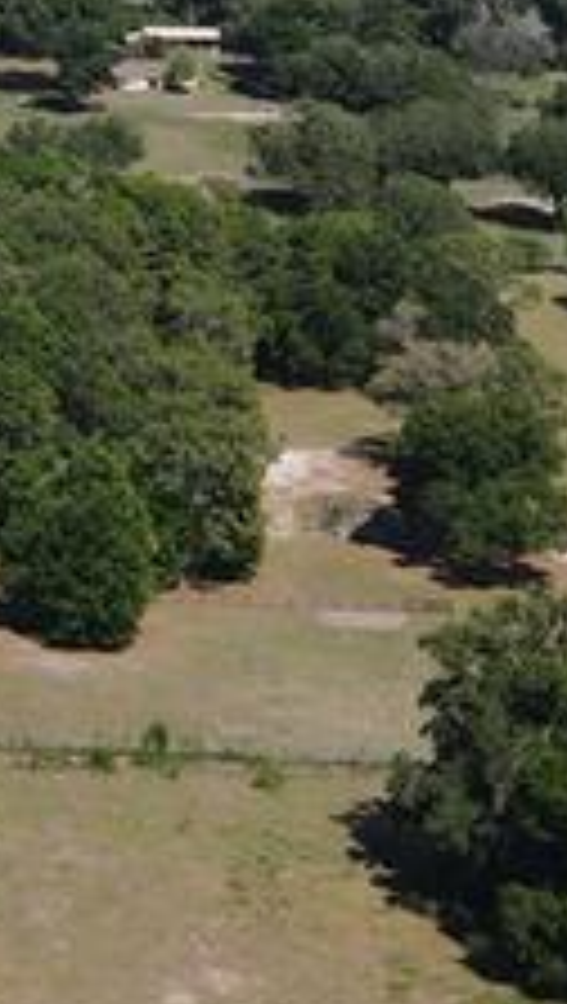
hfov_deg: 9.8
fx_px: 3197
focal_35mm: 120
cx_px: -320
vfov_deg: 16.4
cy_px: -477
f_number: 2.8
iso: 100
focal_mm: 4.5
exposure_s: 1/725
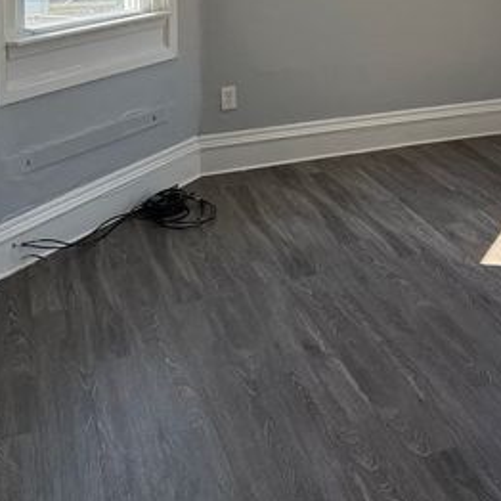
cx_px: 436
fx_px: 884
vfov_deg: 28.7
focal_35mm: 54
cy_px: -47
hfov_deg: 30.5
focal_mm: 6.76
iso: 160
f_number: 1.78
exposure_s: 1/228
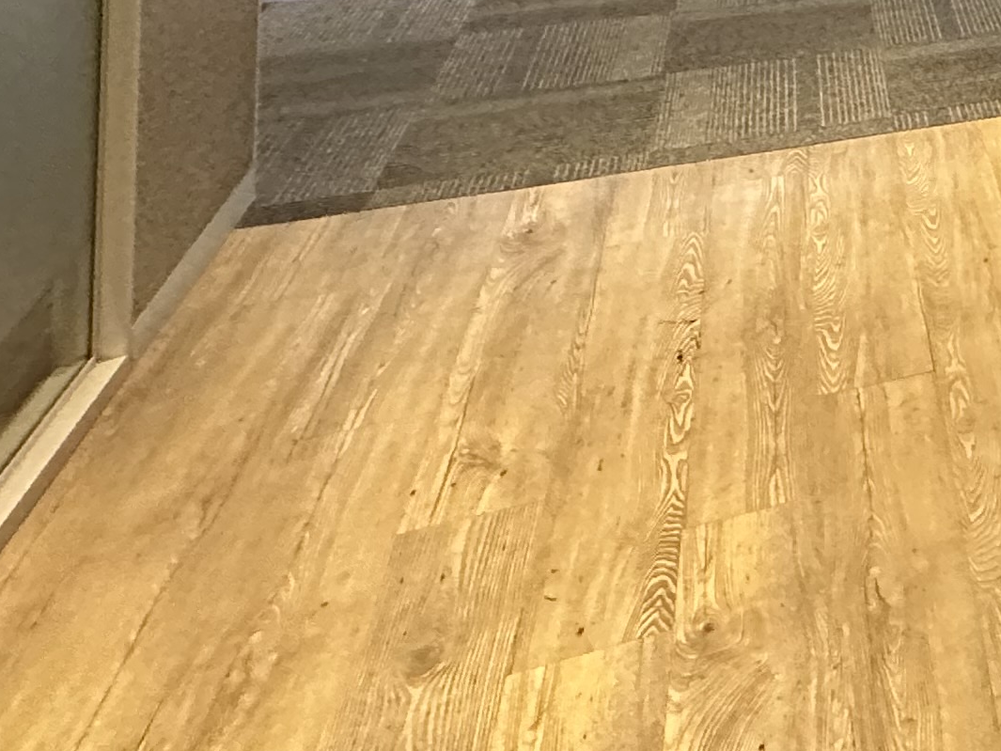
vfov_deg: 21.2
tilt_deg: -0.5
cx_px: 1613
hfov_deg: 24.7
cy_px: -492
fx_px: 1533
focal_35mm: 53
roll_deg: -1.4
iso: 500
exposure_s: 1/50
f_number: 2.2
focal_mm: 2.22
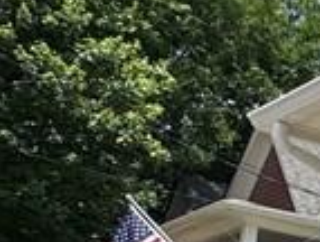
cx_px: 855
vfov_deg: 14.0
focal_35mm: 100
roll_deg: -2.4
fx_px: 927
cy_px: 359
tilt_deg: +6.0
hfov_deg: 12.7
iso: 50
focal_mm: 2.22
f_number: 2.2
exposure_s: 1/1034
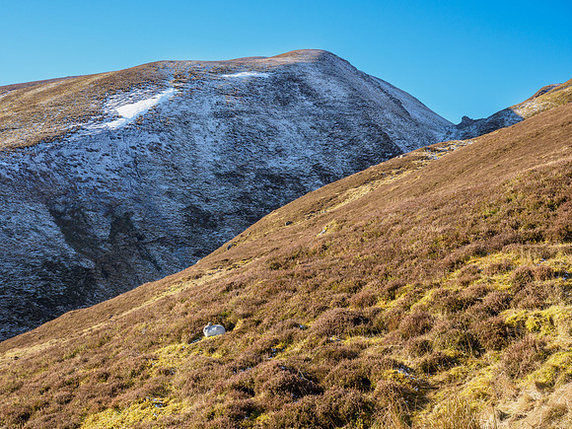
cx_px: 286
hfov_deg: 28.6
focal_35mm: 68
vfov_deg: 21.6
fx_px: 1124
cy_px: 214
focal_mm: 34
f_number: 7.1
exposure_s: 1/160
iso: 200
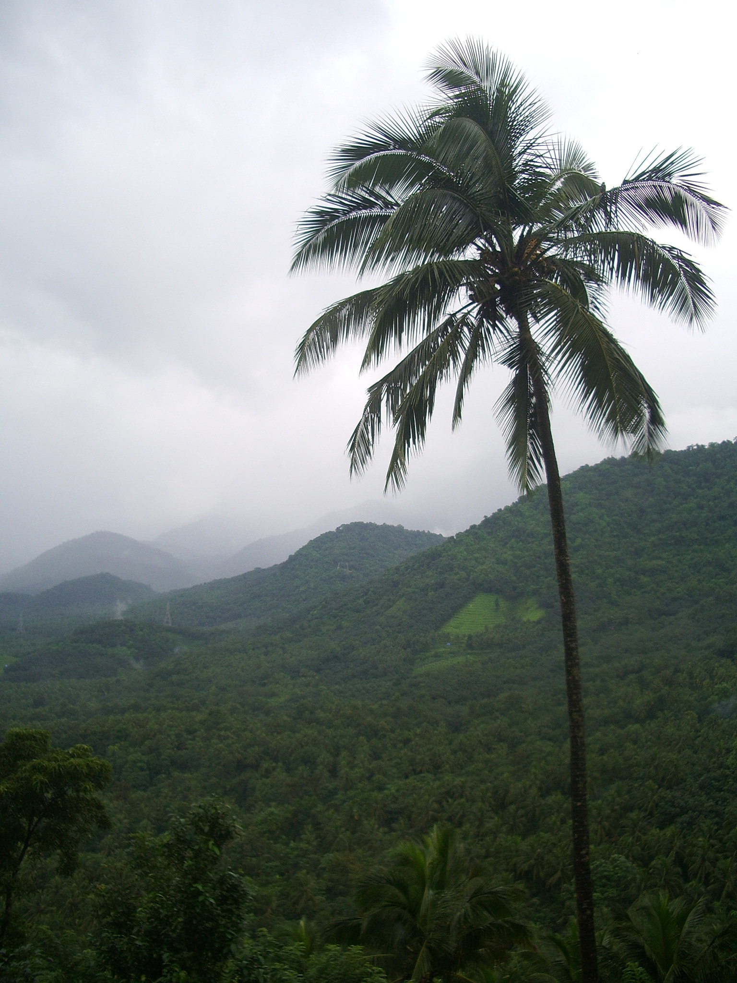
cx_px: 368
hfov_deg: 40.7
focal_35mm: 35
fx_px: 994
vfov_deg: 52.6
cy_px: 492
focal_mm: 5.8
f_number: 2.6
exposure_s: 1/160
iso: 50
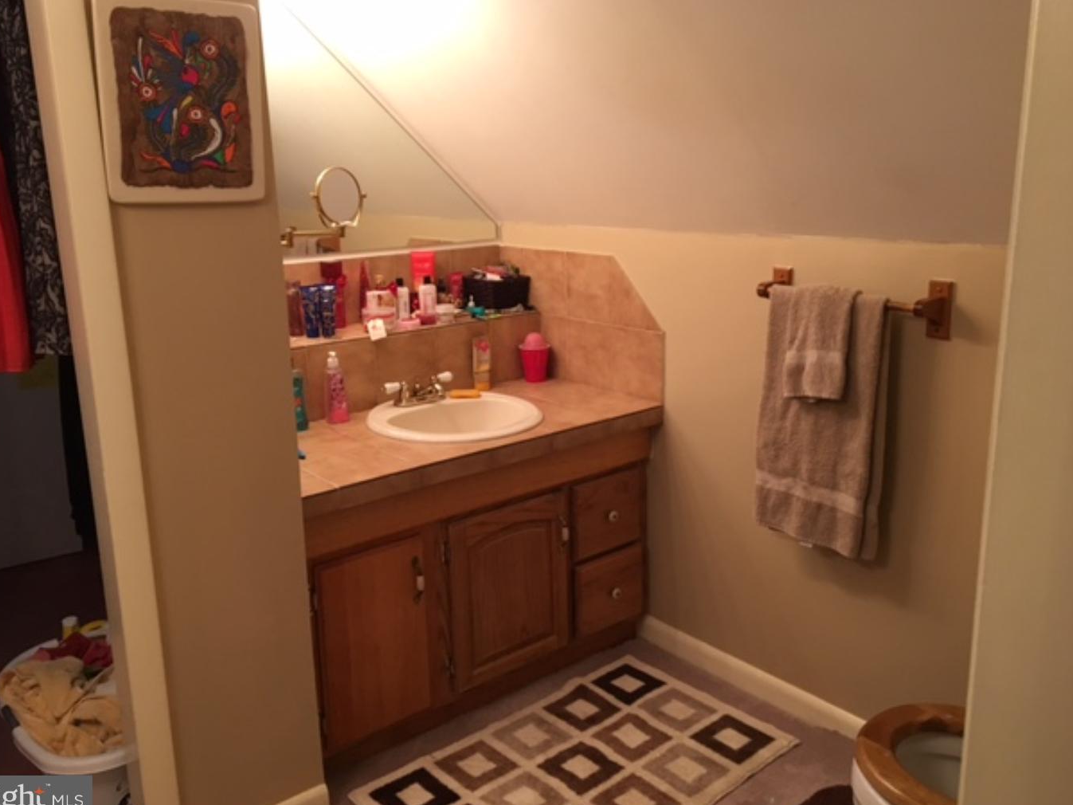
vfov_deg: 45.4
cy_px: 391
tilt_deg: -13.8
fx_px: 961
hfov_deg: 58.4
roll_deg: +0.8
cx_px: 527
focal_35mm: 31
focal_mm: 4.15
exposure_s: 1/30
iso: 80
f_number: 2.2
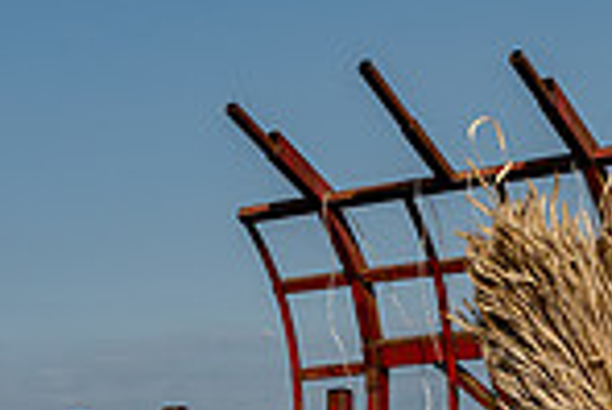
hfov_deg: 21.6
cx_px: 401
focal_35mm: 94
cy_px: 408
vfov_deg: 14.4
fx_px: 1600
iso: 64
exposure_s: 1/1250
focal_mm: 24
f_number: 5.6
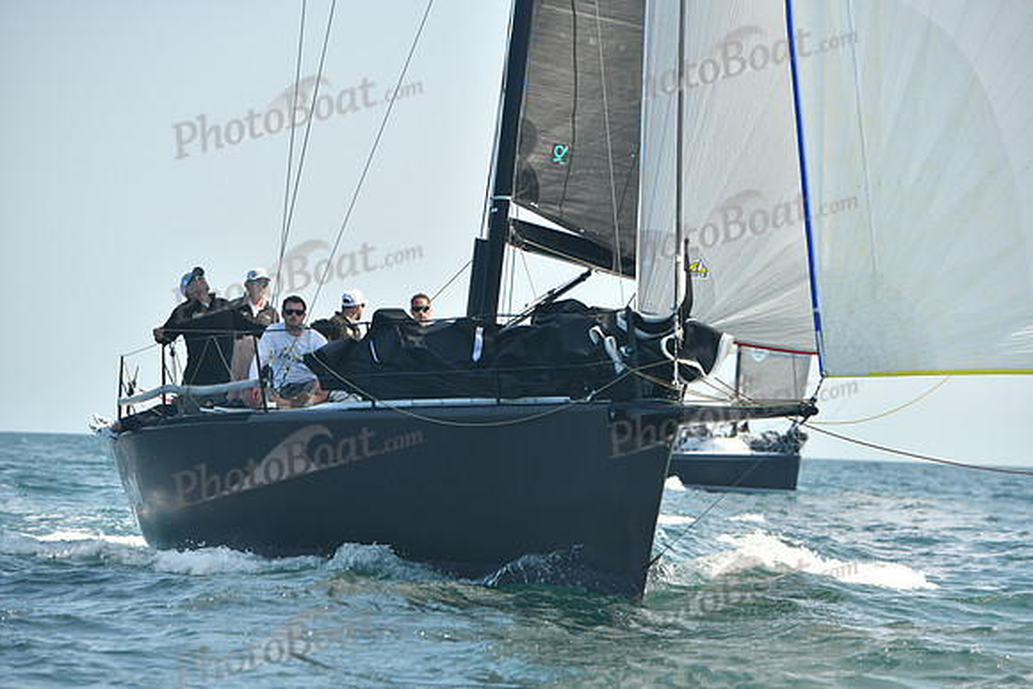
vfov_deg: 9.8
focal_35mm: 140
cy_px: 344
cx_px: 516
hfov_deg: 14.7
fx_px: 4018
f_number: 4.5
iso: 320
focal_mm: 140
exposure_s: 1/640
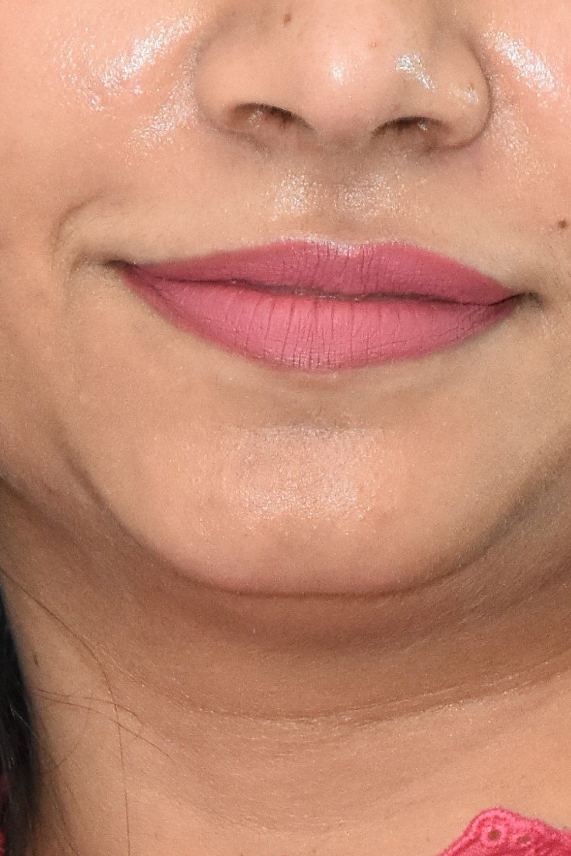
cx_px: 292
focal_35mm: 558
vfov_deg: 3.7
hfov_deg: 2.5
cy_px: 408
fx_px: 13269
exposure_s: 1/125
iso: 1600
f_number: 9
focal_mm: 105
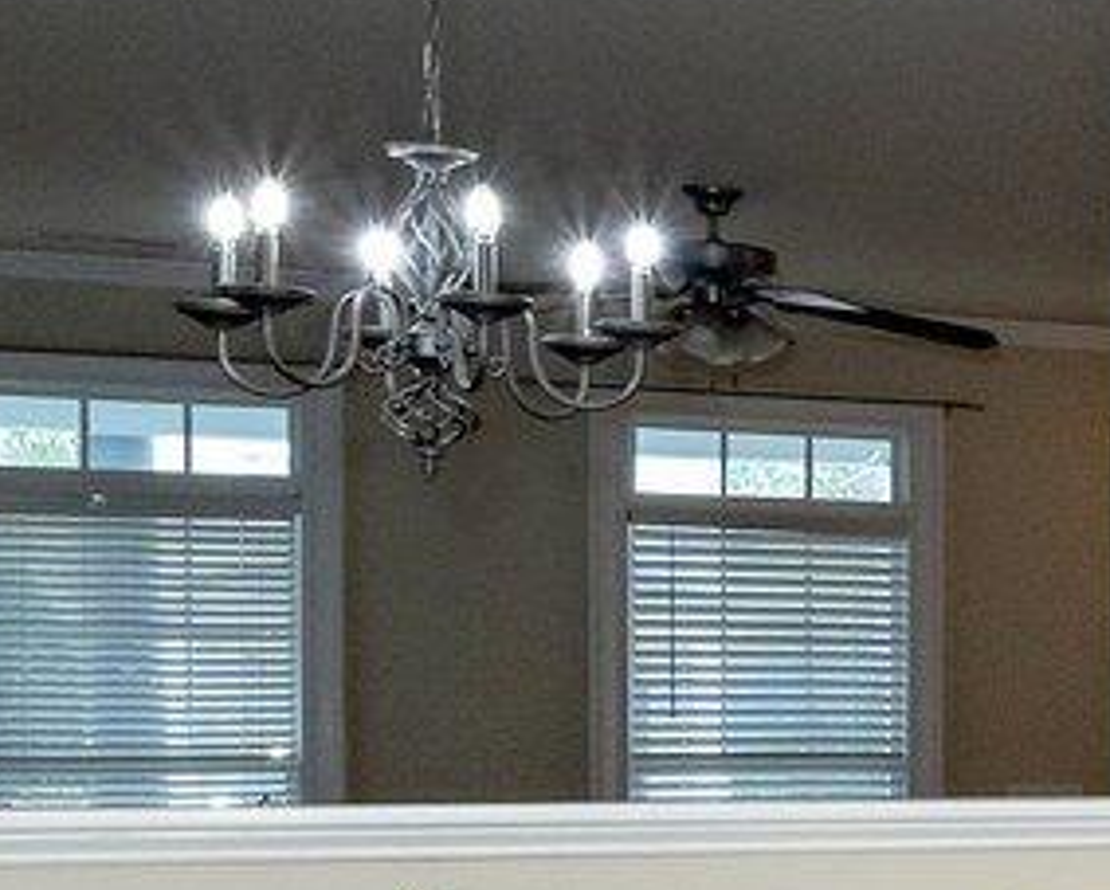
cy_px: 861
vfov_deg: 15.9
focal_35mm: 95
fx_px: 3124
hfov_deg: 13.0
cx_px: 2902
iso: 640
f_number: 11
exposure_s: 1/13
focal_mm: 14
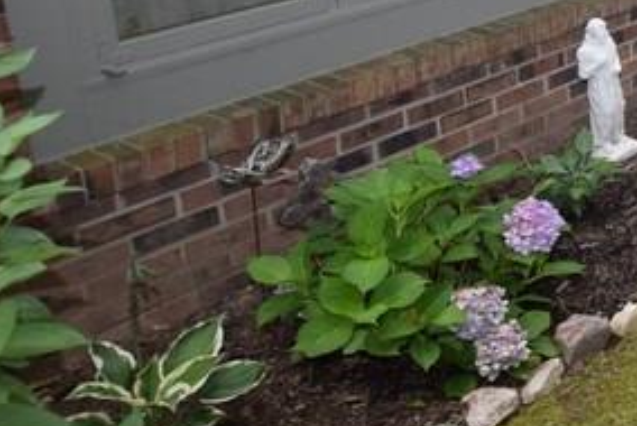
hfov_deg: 24.3
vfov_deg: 22.8
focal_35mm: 54
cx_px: 1052
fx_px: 956
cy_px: -103
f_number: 8
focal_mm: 10
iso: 400
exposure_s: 1/250
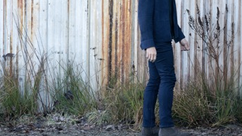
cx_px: 119
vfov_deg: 4.0
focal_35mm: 307
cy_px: 46
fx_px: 1970
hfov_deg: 7.0
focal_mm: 200
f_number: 2.8
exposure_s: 1/400
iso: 320
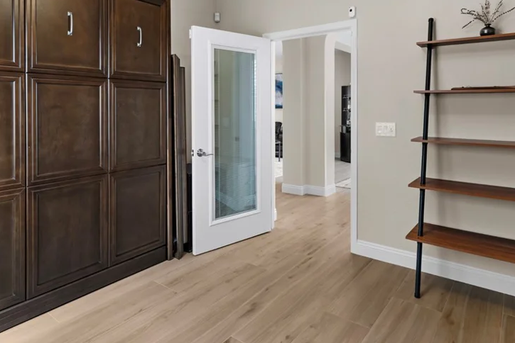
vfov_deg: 52.1
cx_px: 260
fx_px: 343
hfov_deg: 73.7
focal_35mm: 24
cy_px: 112
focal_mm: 17
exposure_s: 1
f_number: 9
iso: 250
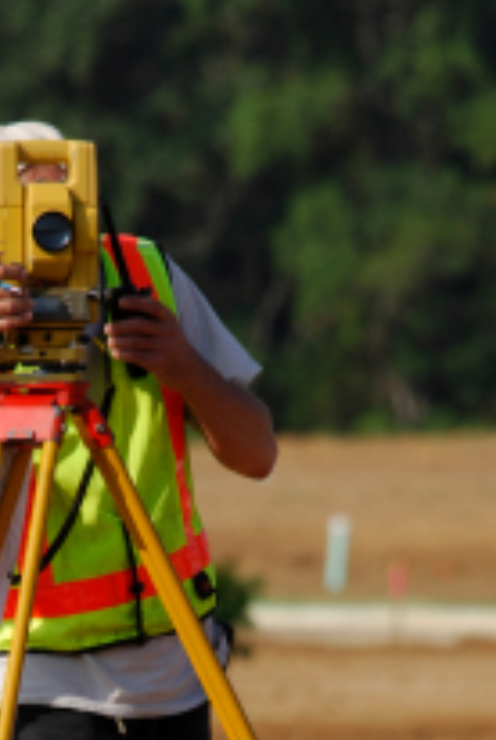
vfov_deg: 2.0
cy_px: 693
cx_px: 49
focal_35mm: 1018
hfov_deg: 1.4
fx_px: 20967
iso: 100
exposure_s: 1/250
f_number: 8
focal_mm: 330
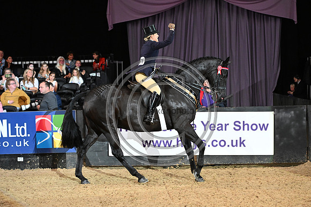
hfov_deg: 22.6
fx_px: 778
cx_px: 156
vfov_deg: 15.2
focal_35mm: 90
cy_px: 104
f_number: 4.5
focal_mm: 90
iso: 8000
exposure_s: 1/800
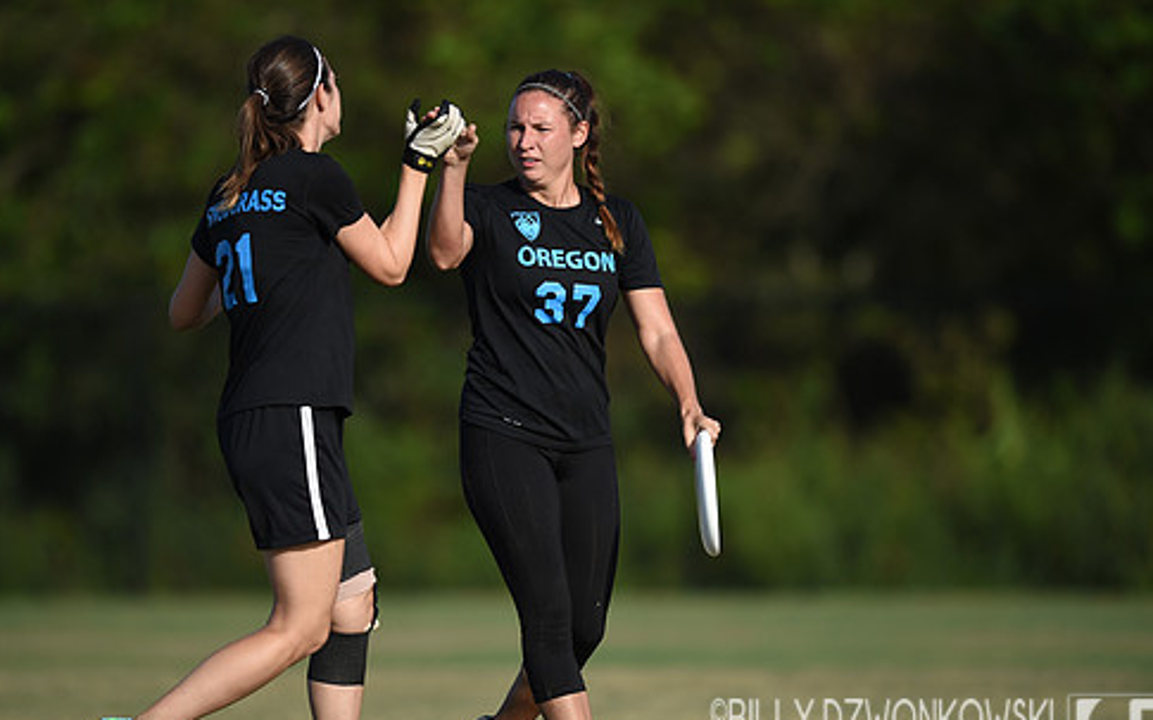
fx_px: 15301
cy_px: 356
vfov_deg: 2.7
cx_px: 559
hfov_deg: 4.3
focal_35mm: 487
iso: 100
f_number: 2.8
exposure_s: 1/2000
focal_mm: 400
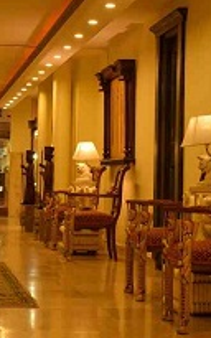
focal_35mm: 119
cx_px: 38
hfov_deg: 11.0
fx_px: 1096
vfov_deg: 17.5
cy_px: 147
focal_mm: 38
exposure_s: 1/80
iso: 1250
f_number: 4.8
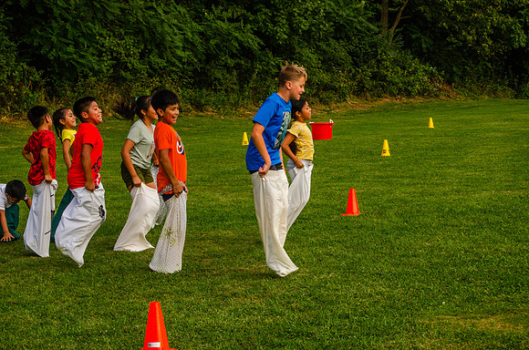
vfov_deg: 16.5
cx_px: 264
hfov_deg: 24.7
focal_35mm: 82
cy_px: 175
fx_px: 1210
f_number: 7.1
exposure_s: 1/200
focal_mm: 55
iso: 200
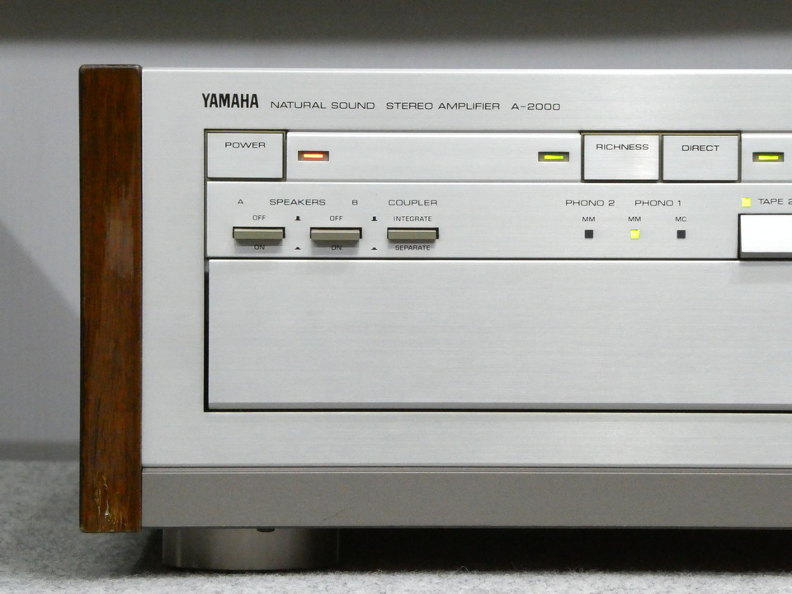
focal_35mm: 151
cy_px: 297
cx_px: 396
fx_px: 3455
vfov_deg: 9.8
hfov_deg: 13.1
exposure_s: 1/50
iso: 1600
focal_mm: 27.1
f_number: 6.3
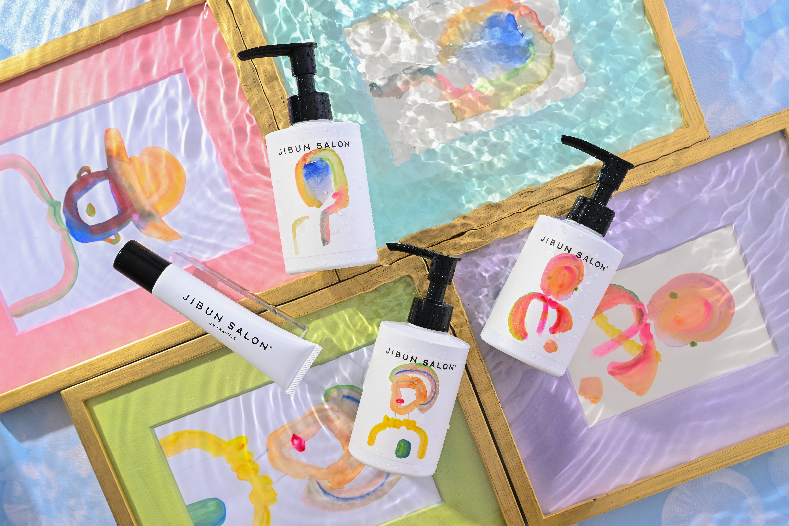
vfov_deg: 31.9
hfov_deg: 46.4
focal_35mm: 42
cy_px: 263
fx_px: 920
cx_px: 394
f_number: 10
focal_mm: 42
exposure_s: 1/160
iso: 320
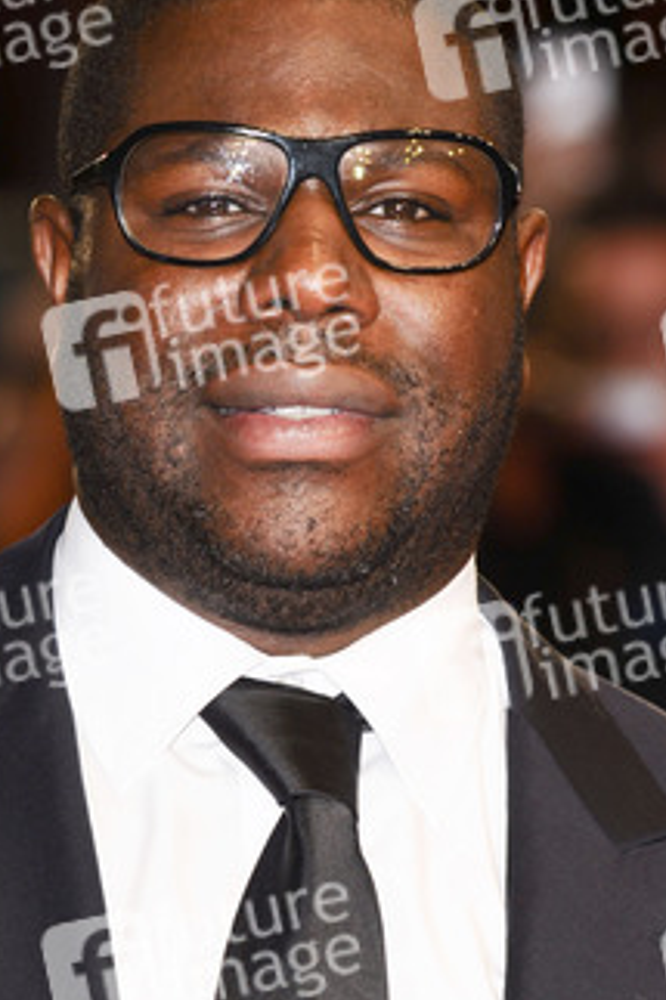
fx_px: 7489
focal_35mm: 270
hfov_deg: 5.1
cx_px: 293
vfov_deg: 7.6
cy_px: 492
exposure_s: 1/200
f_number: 4.5
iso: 320
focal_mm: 145
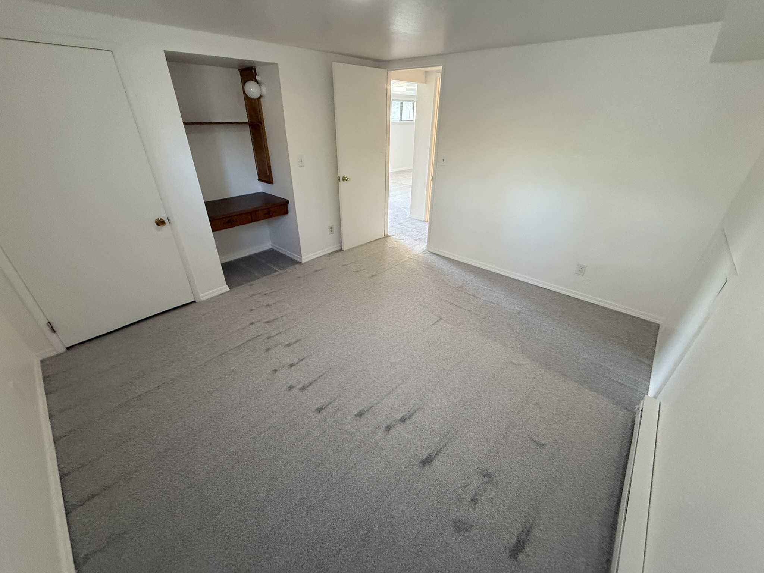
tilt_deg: -29.2
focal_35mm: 14
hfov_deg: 102.1
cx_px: 382
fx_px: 309
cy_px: 286
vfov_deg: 85.7
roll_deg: -0.5
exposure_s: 1/60
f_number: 2.2
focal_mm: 2.22
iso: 500
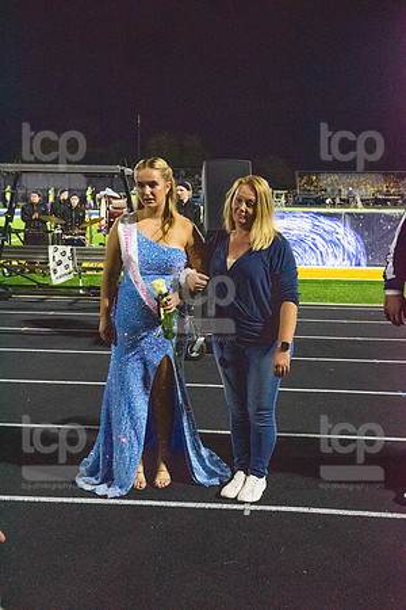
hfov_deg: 31.9
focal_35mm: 42
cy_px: 305
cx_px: 203
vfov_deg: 46.4
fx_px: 710
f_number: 5
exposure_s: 1/500
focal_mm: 42
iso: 8000
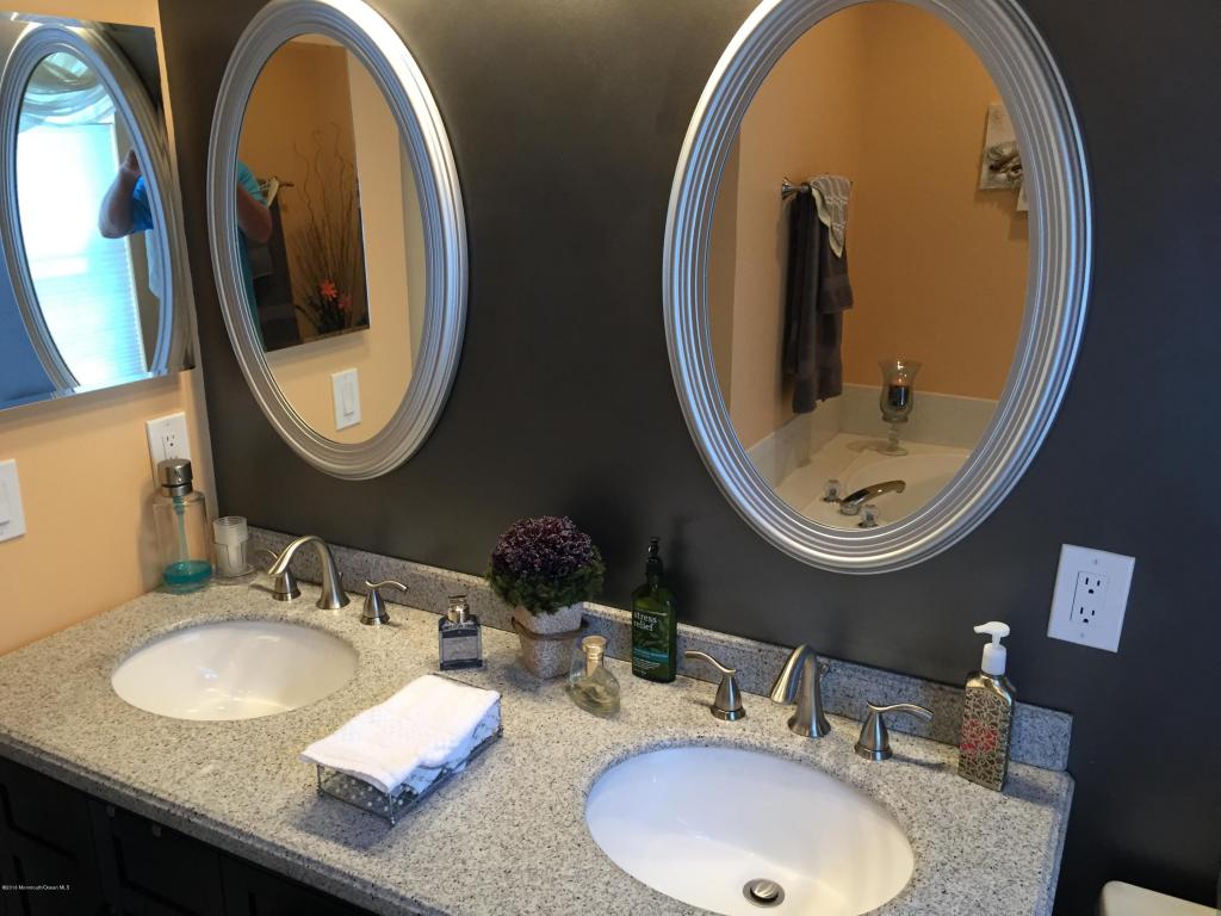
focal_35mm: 29
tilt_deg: -16.0
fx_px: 1023
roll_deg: -0.4
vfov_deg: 48.2
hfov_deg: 61.7
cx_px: 610
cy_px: 458
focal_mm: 4.15
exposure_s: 1/30
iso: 50
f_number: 2.2
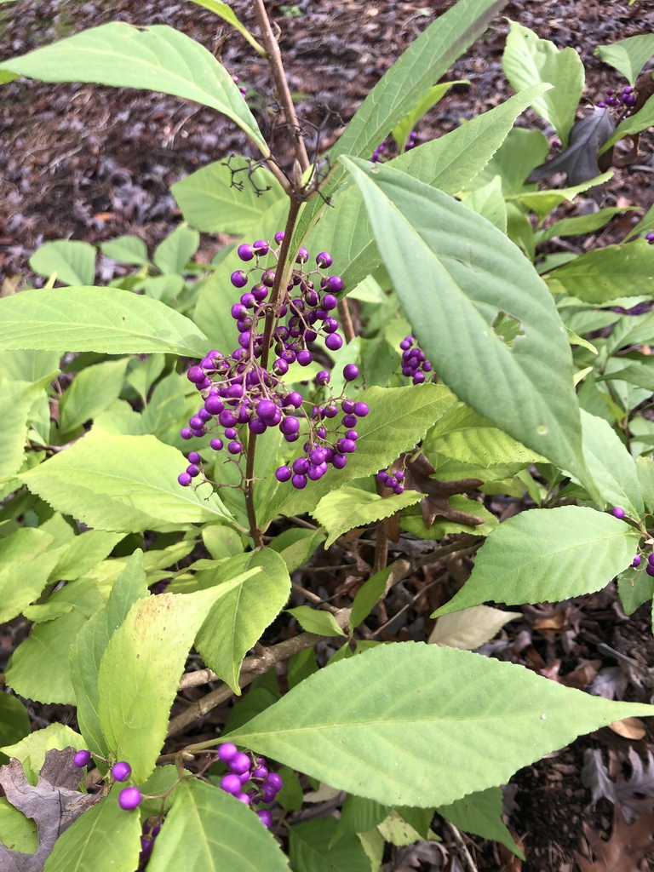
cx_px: 327
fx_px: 705
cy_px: 436
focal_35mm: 28
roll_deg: +7.2
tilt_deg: -41.8
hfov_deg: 49.7
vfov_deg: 63.4
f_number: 1.8
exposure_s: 1/161
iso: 20
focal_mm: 3.99
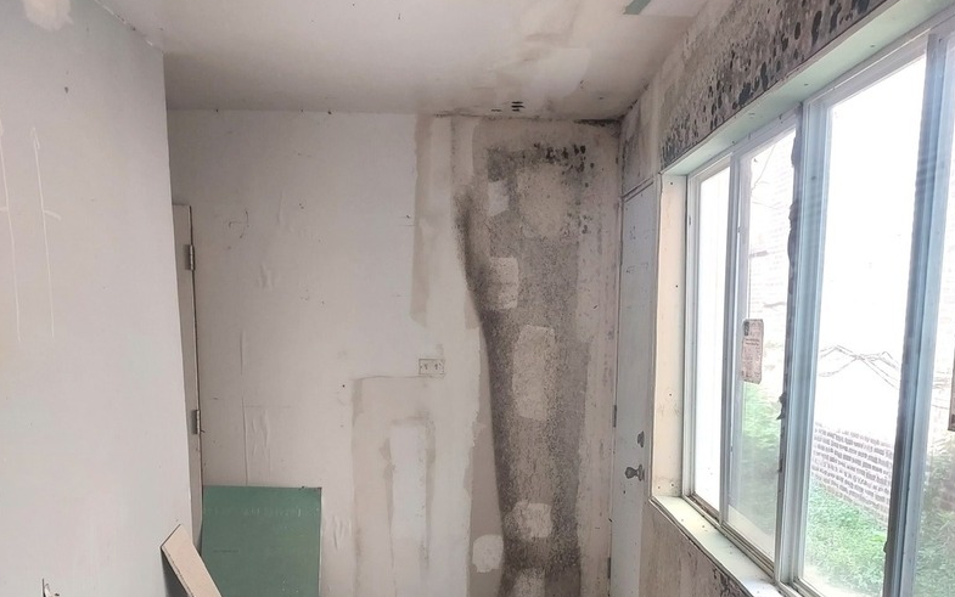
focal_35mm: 35
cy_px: 502
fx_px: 911
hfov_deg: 55.3
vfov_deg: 34.8
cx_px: 489
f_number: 1.8
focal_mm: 4.6
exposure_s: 1/60
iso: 125
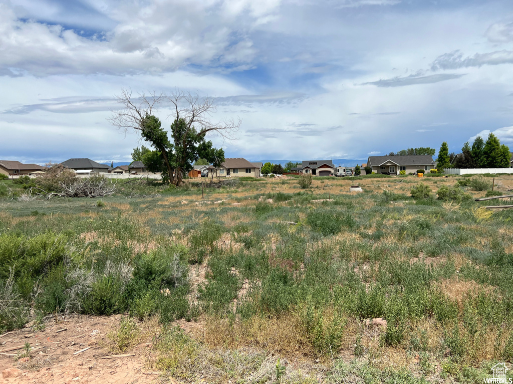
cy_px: 192
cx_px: 256
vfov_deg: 53.1
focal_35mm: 26
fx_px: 385
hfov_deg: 67.3
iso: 50
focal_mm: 5.7
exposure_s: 1/6993
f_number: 1.5
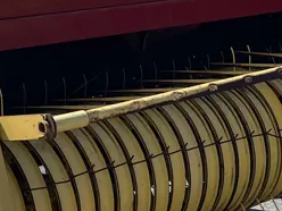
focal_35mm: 151
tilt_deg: -16.6
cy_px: 145
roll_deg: -0.8
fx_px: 1230
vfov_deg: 9.8
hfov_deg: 12.2
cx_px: 479
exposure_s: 1/2747
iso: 32
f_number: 1.6
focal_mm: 4.2
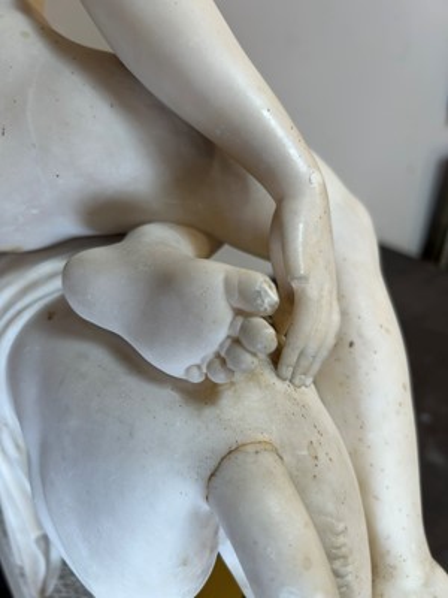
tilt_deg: -31.0
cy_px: 299
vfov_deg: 67.3
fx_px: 449
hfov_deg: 53.1
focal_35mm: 26
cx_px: 224
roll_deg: +0.3
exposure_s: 1/100
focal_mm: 5.7
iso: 50
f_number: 1.5
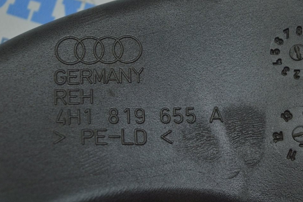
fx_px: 745
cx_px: 155
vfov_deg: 15.4
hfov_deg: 23.0
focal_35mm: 89
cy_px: 103
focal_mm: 55
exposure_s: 1/80
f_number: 5.6
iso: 400
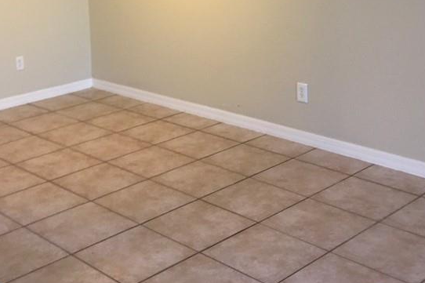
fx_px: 673
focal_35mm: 57
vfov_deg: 22.9
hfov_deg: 35.0
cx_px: 173
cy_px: 3
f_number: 2.2
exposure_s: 1/30
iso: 100
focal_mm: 4.15
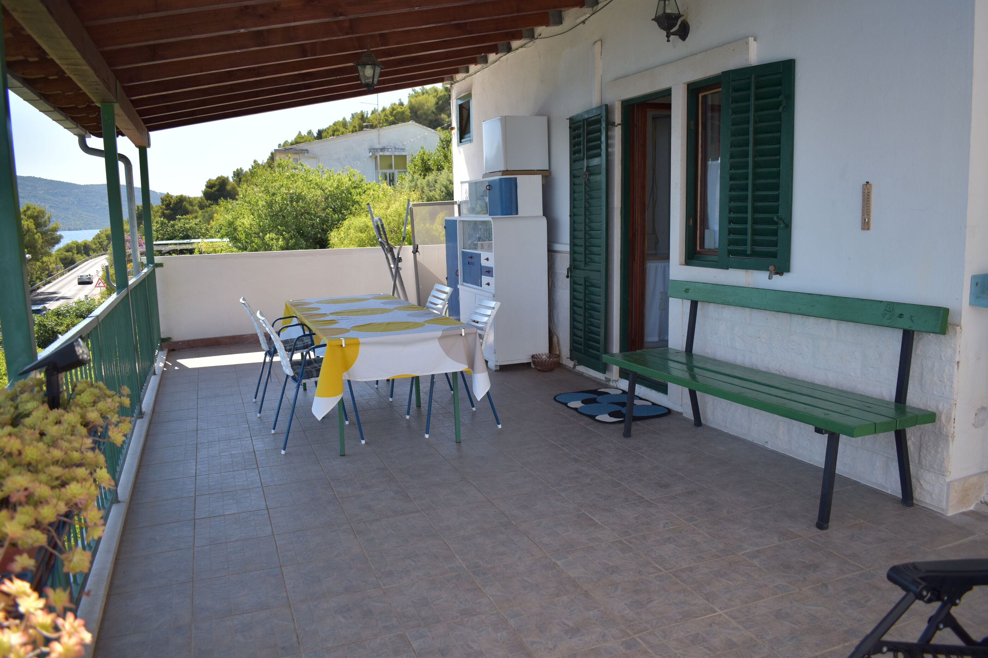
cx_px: 494
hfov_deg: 67.4
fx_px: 741
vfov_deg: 47.9
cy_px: 329
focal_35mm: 27
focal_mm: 18
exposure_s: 1/1000
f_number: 3.5
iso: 200
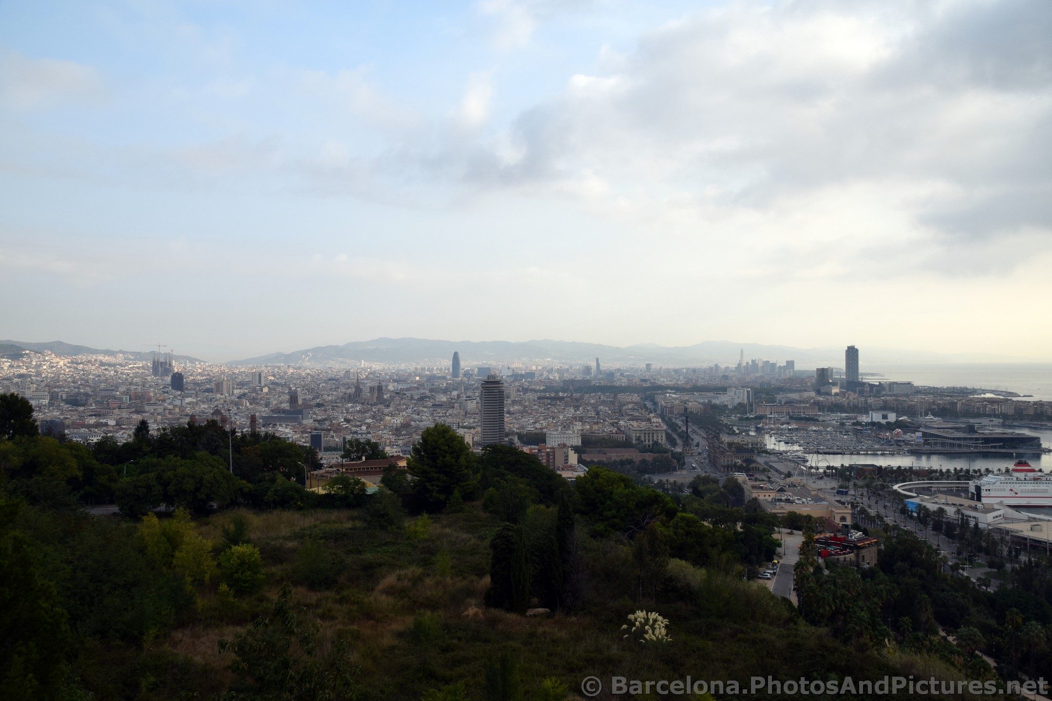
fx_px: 964
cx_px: 526
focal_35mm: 33
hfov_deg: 57.2
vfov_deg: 40.0
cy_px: 350
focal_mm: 22
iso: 200
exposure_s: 1/400
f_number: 10
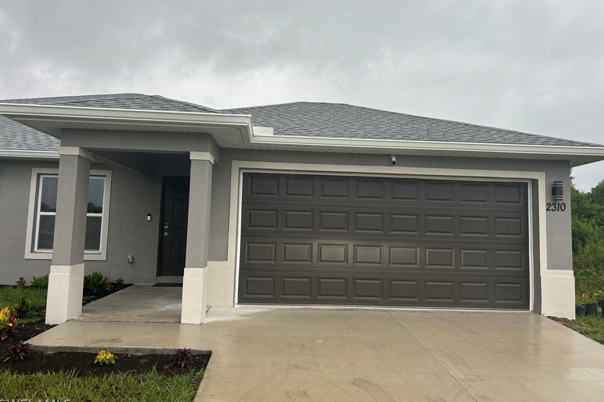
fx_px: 470
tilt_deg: +4.7
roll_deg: -2.1
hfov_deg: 65.5
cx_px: 308
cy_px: 181
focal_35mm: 28
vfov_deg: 46.3
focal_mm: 5.96
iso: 50
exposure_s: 1/345
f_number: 1.6
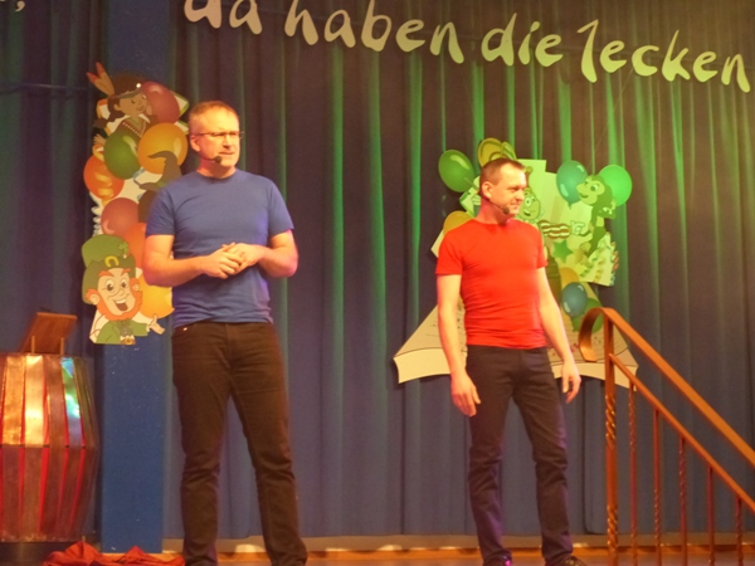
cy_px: 283
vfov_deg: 19.6
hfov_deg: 26.0
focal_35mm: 75
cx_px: 378
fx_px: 1636
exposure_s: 1/60
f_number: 2.8
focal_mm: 13.5
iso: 800
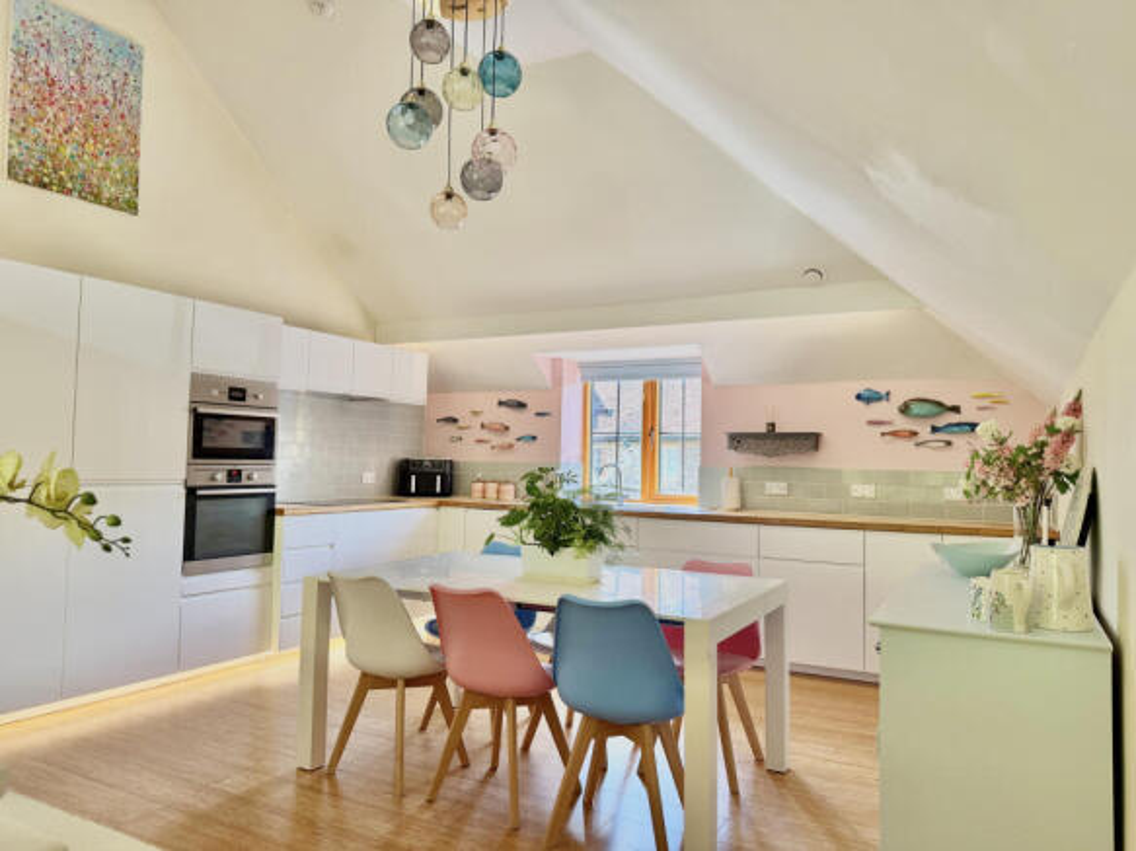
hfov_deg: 71.6
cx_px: 568
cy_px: 426
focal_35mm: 24
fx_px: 787
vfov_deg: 56.8
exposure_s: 1/100
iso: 100
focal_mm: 6.76
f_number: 1.78
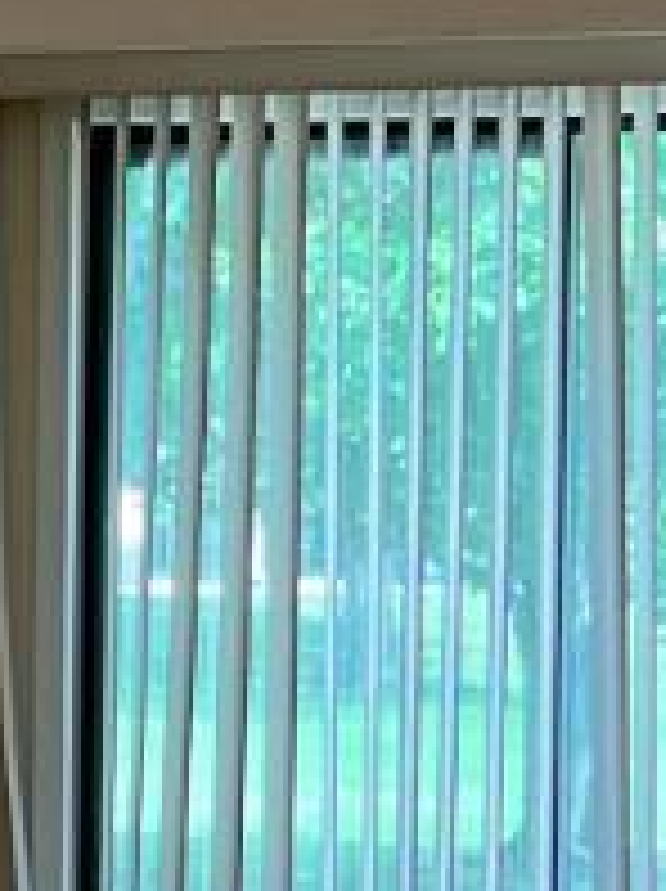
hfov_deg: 6.9
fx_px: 5065
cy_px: 592
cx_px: -1260
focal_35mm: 197
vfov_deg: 10.0
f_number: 1.6
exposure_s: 1/120
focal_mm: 5.1
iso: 80
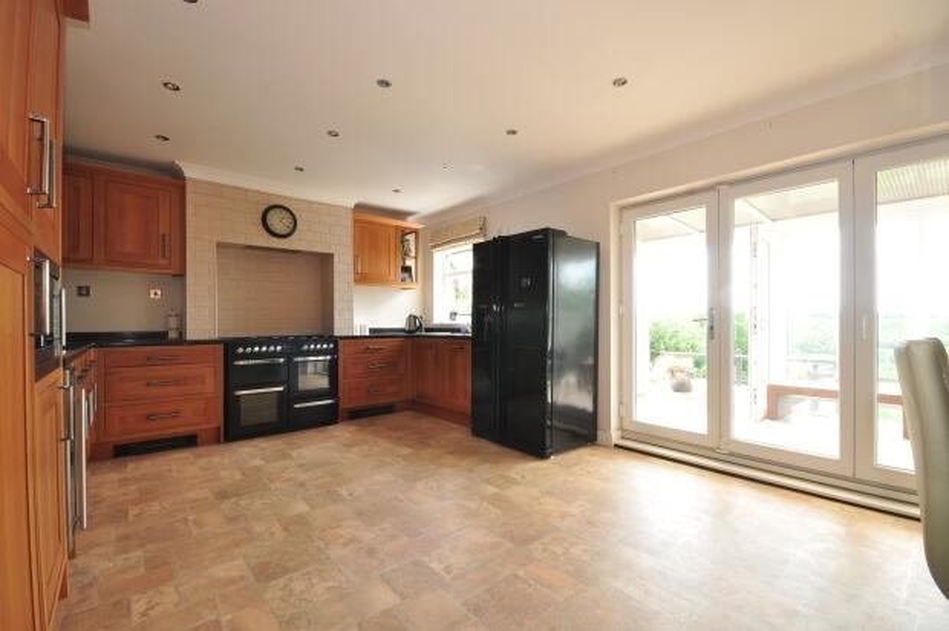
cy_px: 316
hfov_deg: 95.0
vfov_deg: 71.9
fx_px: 434
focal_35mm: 16
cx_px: 474
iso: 200
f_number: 11
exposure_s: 1/4
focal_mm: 11
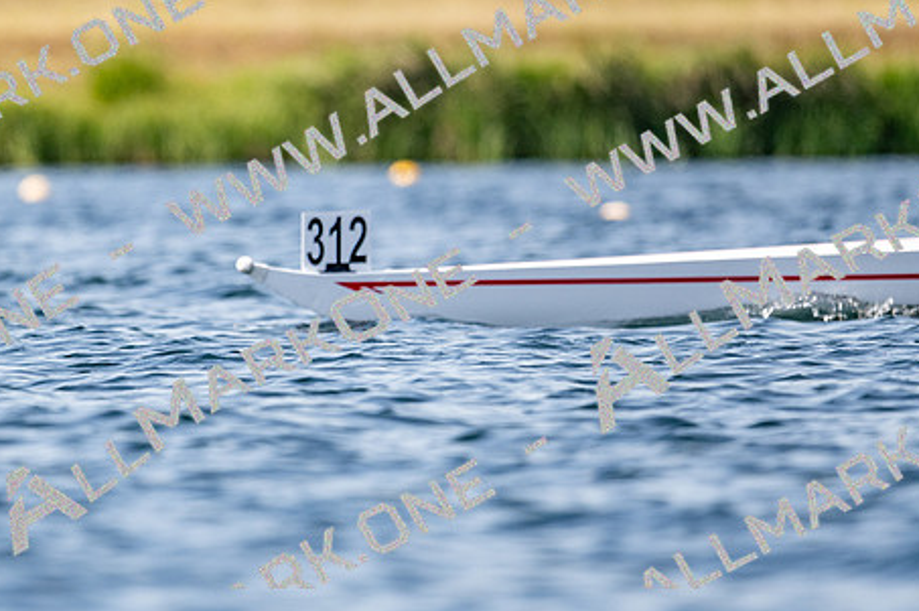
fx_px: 19609
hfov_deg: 2.7
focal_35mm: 769
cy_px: 242
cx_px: 416
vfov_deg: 1.8
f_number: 4.5
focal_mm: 400
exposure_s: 1/2500
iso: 250
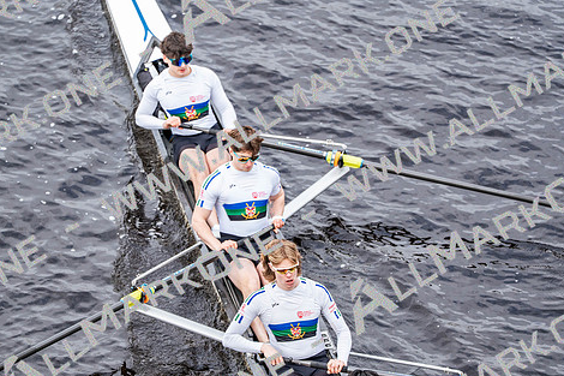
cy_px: 222
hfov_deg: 8.3
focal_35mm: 247
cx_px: 247
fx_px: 3868
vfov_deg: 5.6
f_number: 2.8
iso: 500
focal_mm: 200
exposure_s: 1/2000
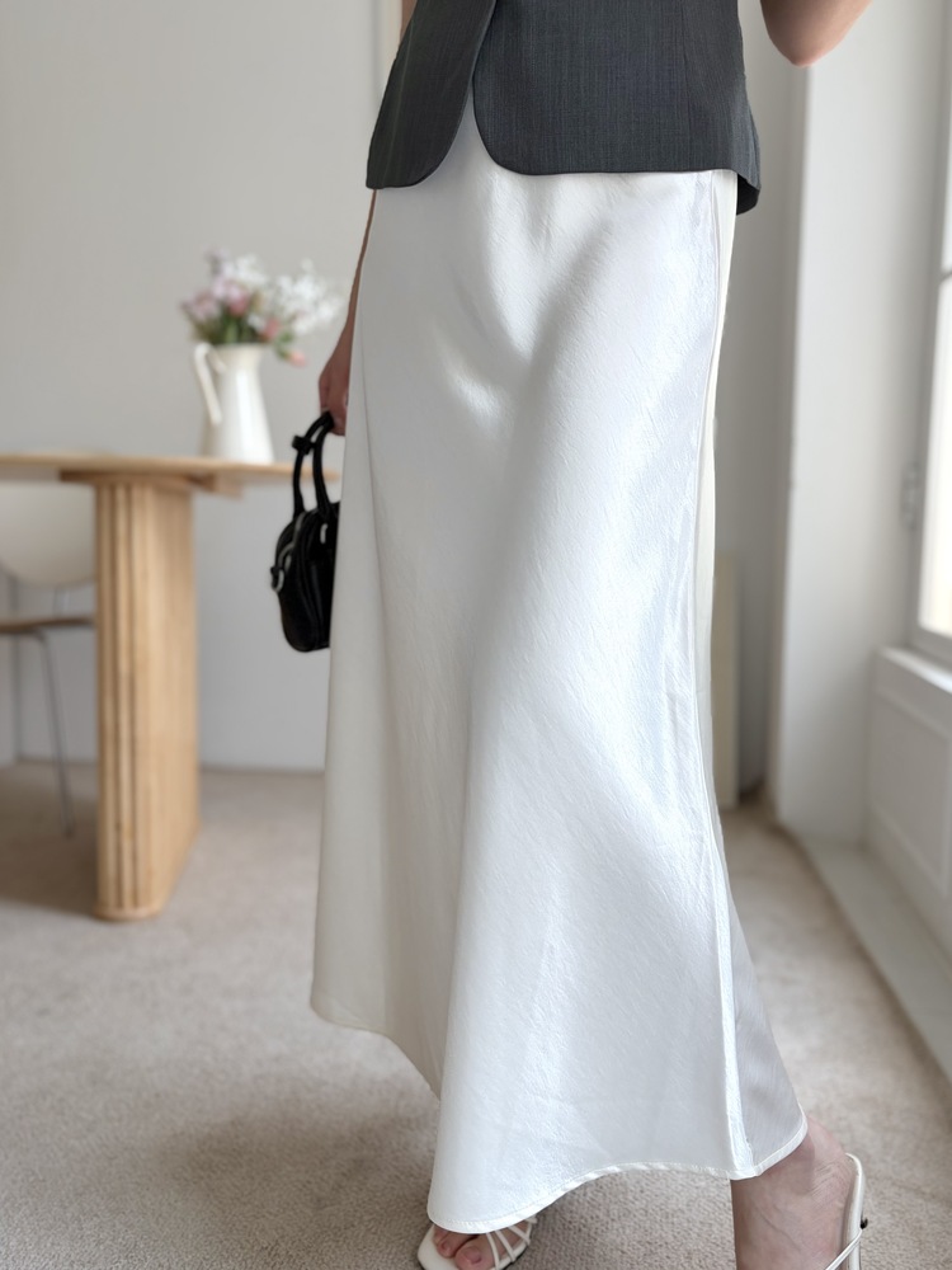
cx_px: 476
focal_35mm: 26
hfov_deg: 53.1
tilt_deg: -5.6
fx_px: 953
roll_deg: -0.8
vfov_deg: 67.3
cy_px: 635
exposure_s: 1/211
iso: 40
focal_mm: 5.96
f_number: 1.6
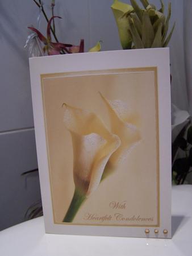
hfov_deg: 37.8
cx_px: 96
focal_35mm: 38
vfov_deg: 49.0
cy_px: 128
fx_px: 281
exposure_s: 1/30
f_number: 2.8
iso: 140
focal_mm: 6.3
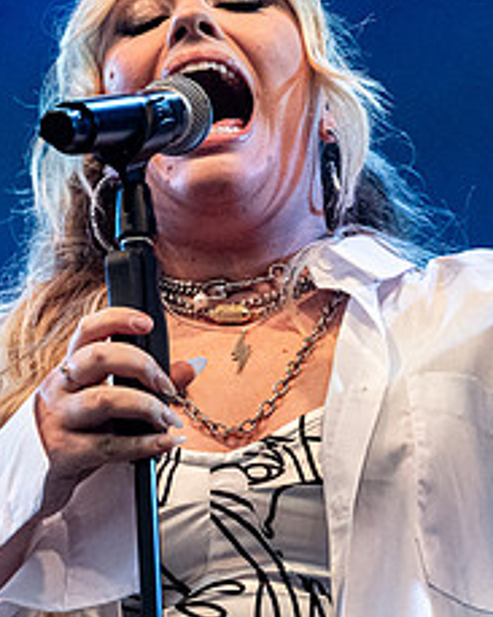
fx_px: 6205
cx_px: 291
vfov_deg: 5.7
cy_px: 132
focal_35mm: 340
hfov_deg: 4.5
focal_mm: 122
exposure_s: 1/2500
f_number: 4.5
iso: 4000
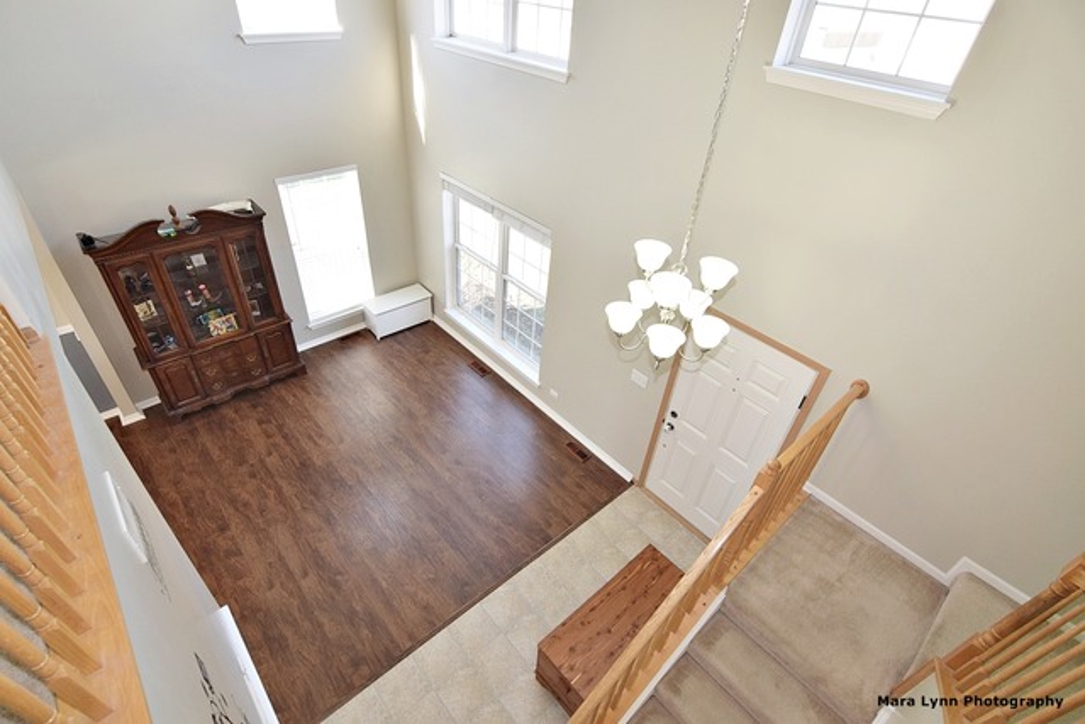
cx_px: 542
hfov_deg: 95.0
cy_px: 362
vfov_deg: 72.1
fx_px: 497
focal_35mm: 16
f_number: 5.6
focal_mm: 11
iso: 560
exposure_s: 1/125
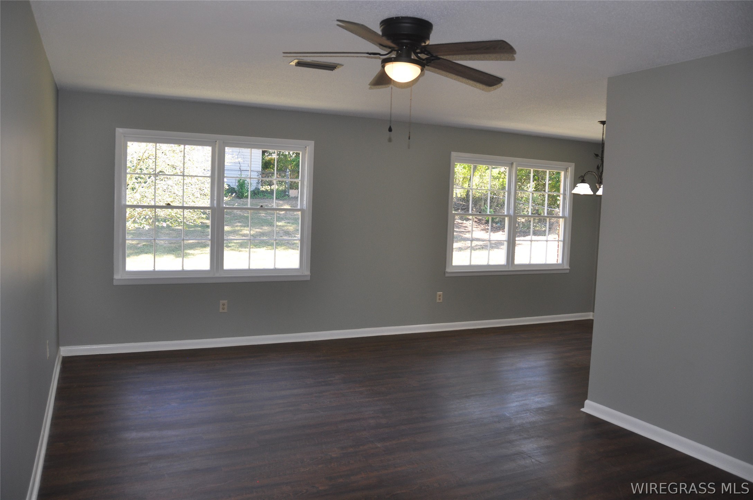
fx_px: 564
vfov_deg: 47.8
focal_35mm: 27
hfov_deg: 67.4
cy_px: 250
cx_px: 376
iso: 400
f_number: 3.5
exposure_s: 1/160
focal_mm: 18
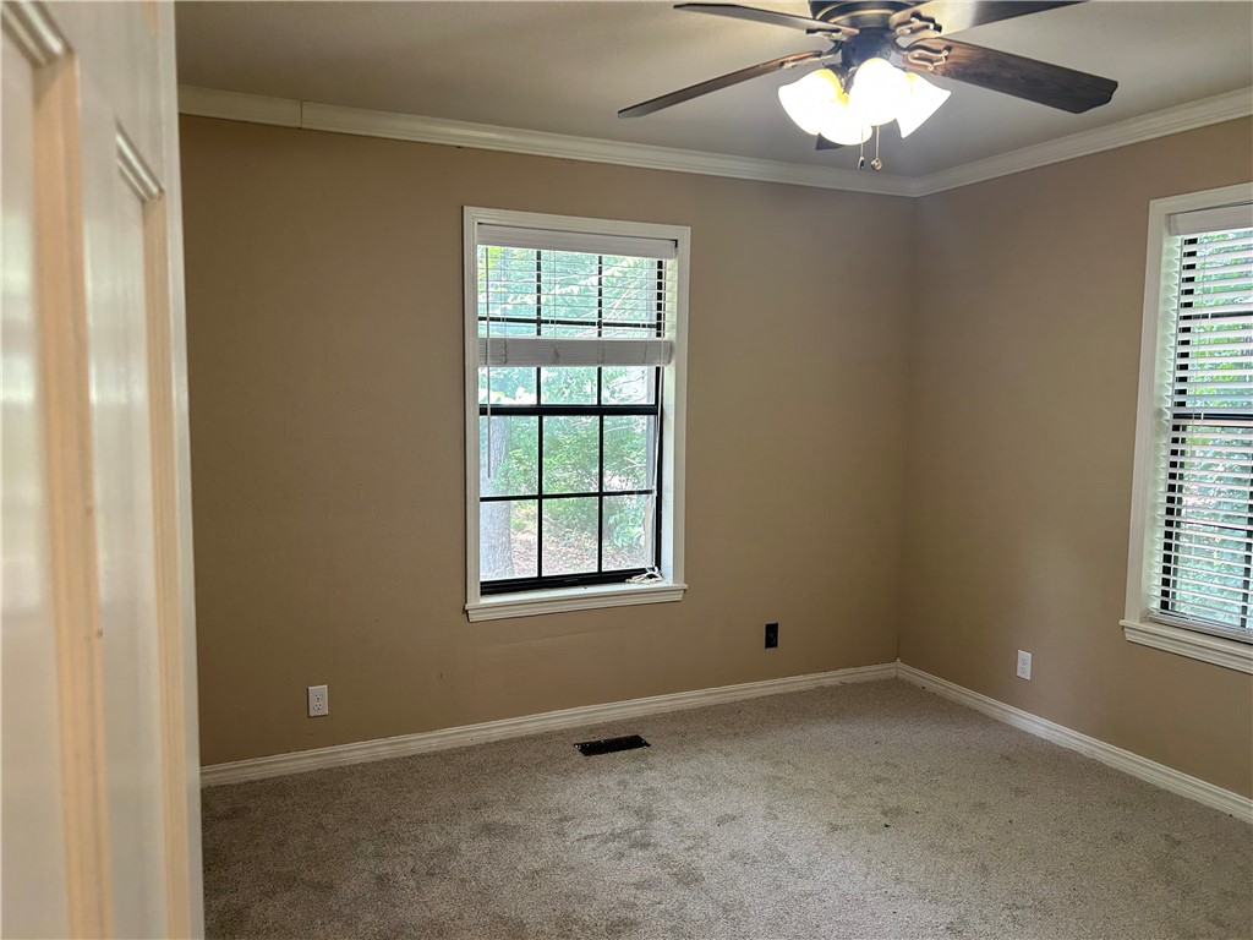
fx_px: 941
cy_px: 470
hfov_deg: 67.3
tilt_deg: -6.3
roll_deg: -0.4
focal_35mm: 26
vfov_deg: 53.1
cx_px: 626
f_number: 1.5
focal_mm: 5.7
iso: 100
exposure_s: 1/120
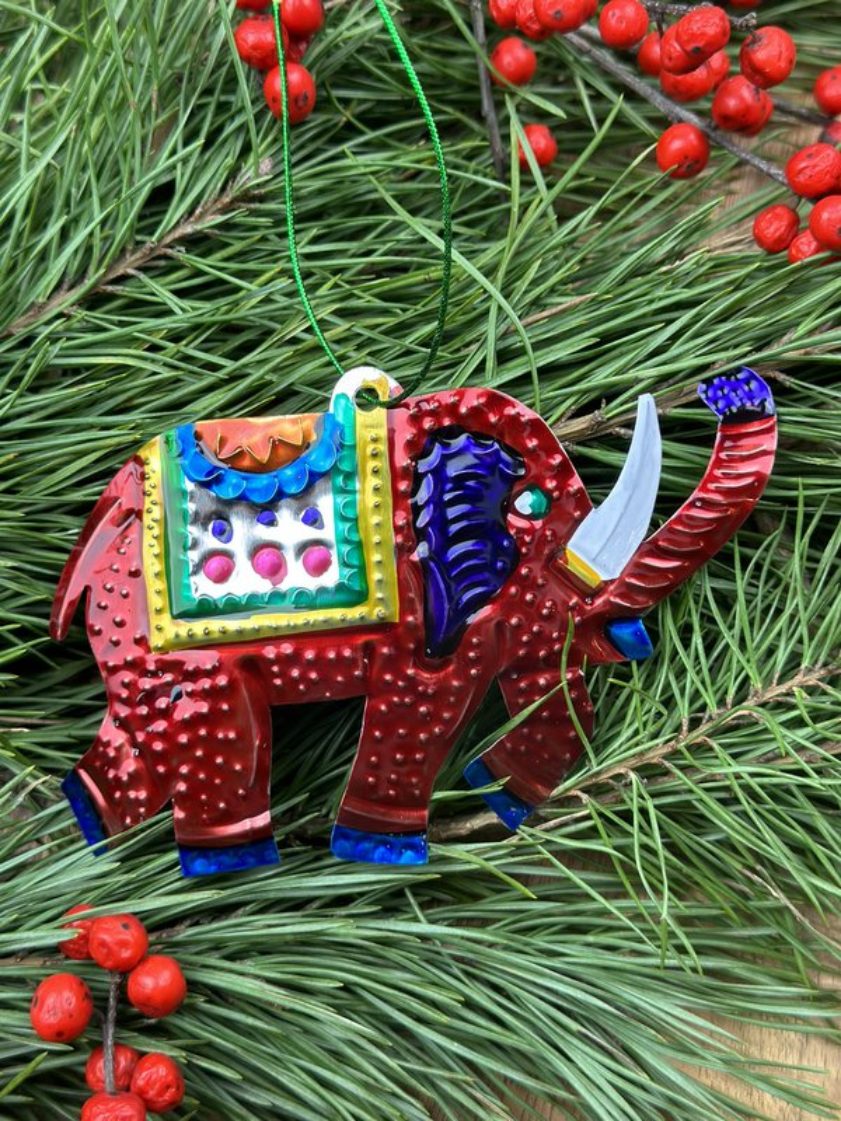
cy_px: 560
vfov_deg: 39.7
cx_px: 420
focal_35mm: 48
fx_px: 1555
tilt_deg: -75.3
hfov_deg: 30.3
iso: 125
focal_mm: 6.86
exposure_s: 1/100
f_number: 1.78
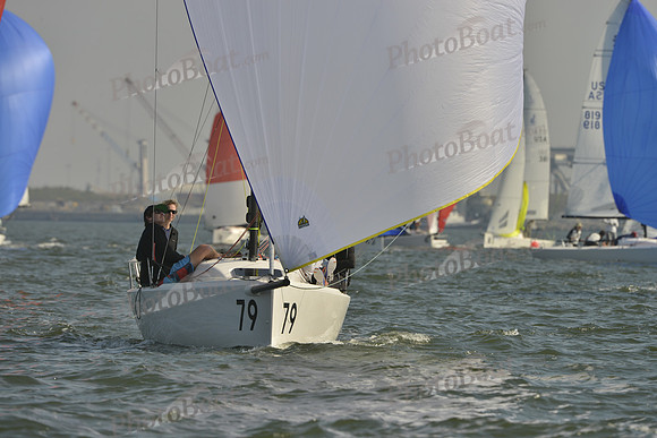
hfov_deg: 5.2
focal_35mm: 400
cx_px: 328
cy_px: 219
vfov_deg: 3.4
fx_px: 7301
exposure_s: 1/1250
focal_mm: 400
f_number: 9
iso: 280
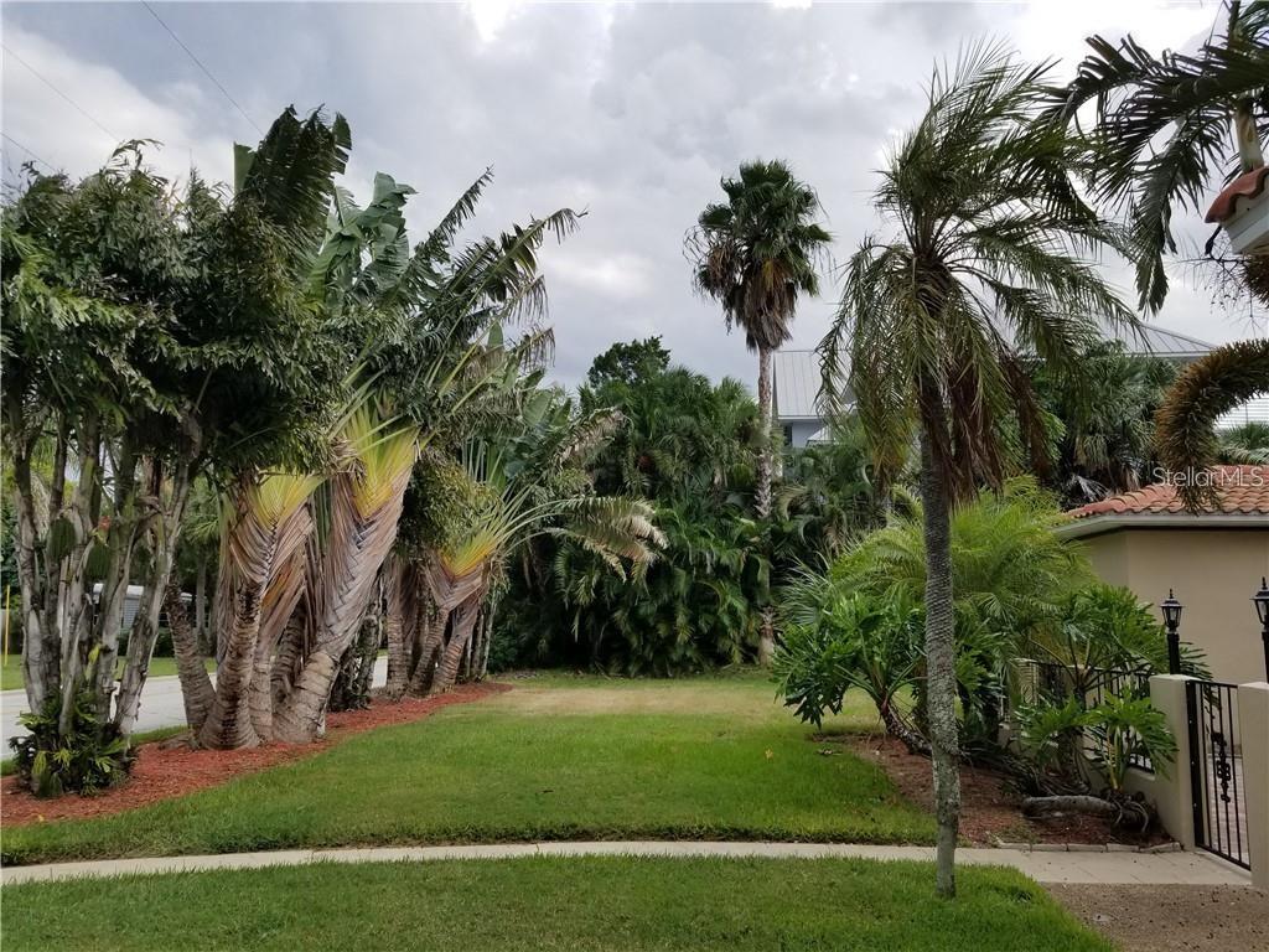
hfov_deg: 67.3
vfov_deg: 53.1
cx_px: 634
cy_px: 476
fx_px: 953
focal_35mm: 26
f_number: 1.7
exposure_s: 1/2064
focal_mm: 4.25
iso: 50
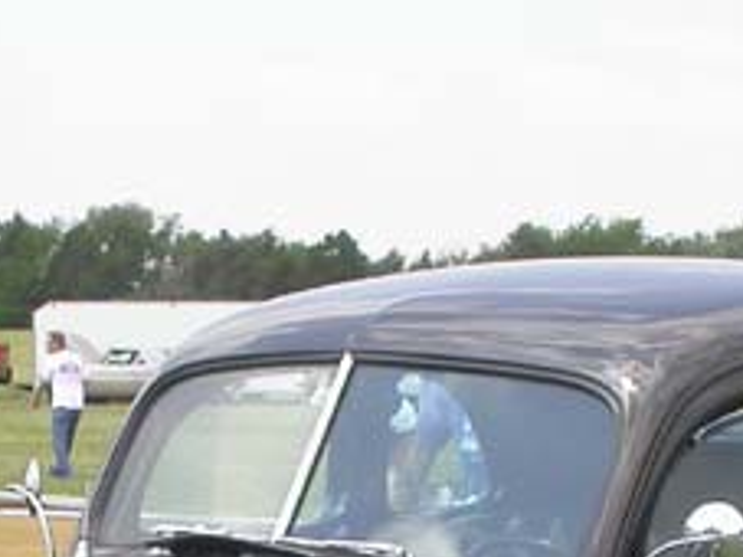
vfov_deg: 10.7
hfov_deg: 14.7
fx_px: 2875
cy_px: 819
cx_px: 340
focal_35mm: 134
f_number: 6
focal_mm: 7.85
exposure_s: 1/259
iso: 100
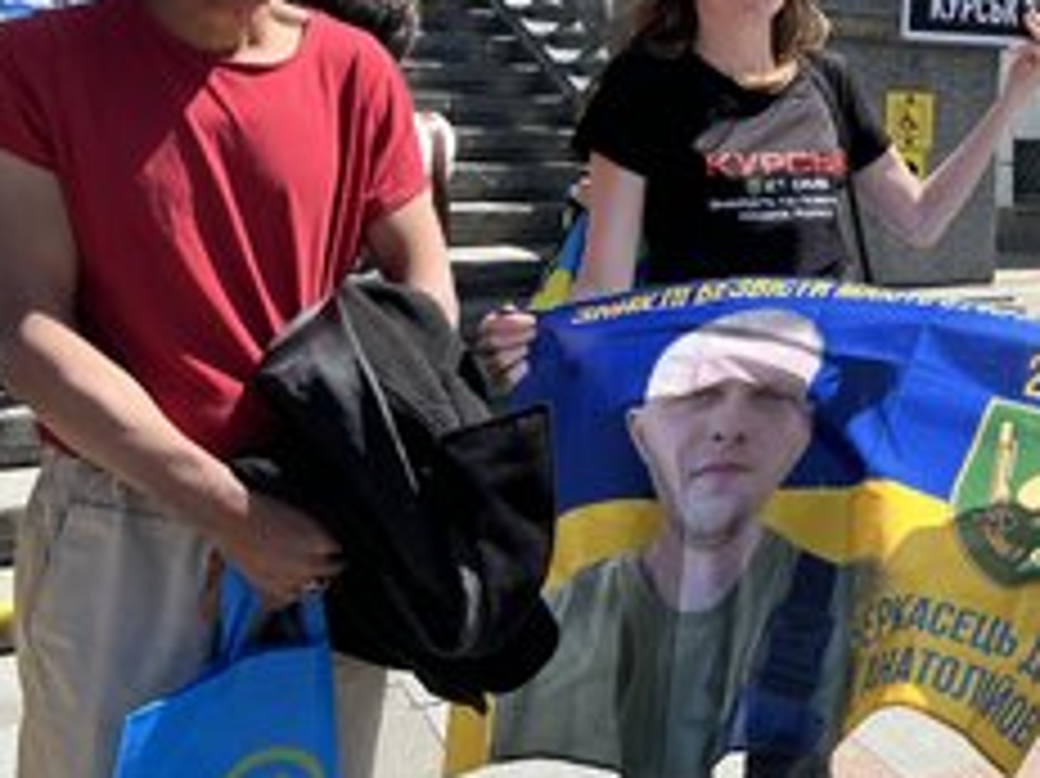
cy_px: 135
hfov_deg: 39.8
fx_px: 1351
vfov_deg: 31.2
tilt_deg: -0.5
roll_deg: -0.6
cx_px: 882
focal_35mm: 45
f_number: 1.5
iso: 50
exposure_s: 1/2299
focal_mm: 5.7
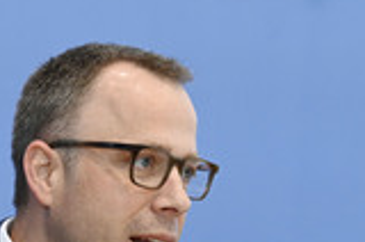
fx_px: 3430
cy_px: 235
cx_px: -131
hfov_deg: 6.0
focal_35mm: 339
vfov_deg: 4.0
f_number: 5.6
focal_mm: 120
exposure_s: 1/640
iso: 3200
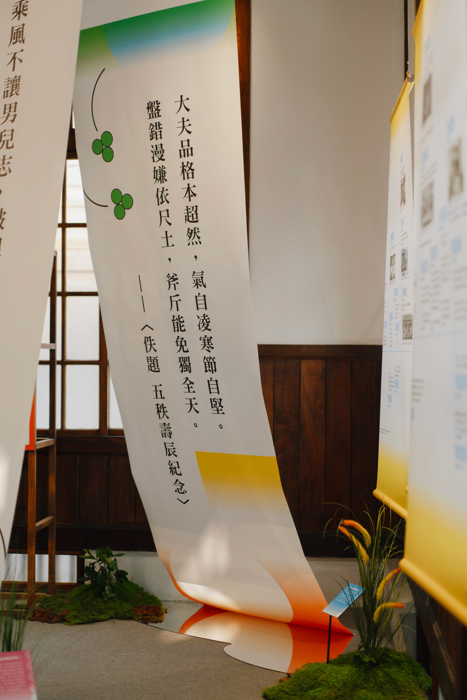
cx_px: 234
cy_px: 350
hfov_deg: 24.6
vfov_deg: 36.2
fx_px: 1070
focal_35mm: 55
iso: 125
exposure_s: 1/250
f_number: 2
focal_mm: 55
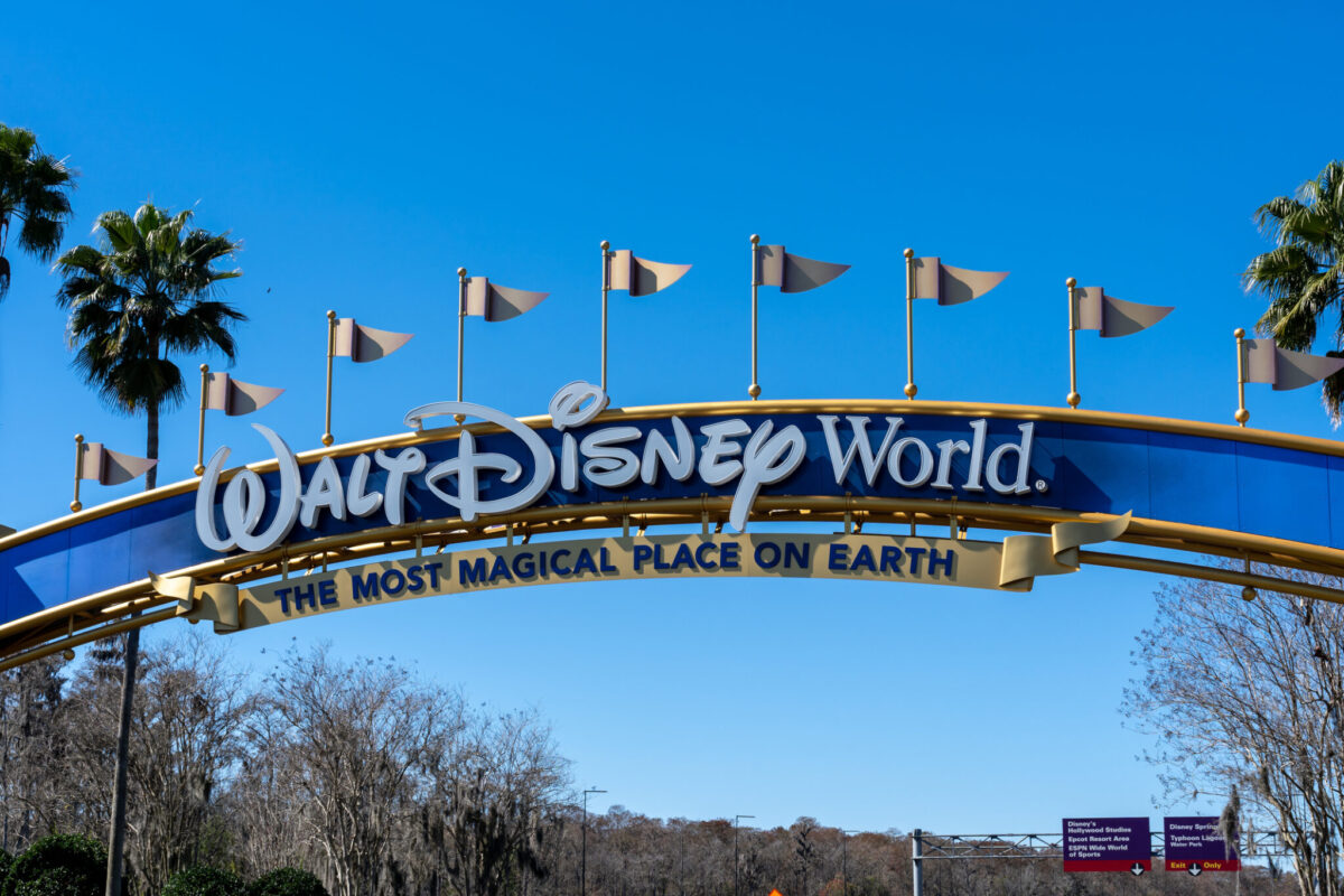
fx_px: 1792
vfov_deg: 28.1
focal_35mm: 48
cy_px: 448
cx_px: 672
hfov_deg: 41.1
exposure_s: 1/200
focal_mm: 48
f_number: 10
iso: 100
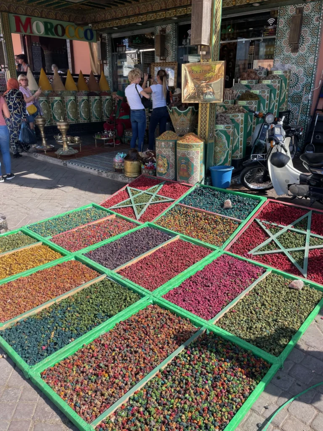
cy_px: 216
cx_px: 162
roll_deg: +2.5
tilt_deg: -16.0
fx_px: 323
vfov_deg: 67.3
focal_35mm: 26
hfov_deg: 53.1
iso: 32
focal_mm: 4.2
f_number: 1.6
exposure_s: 1/1135
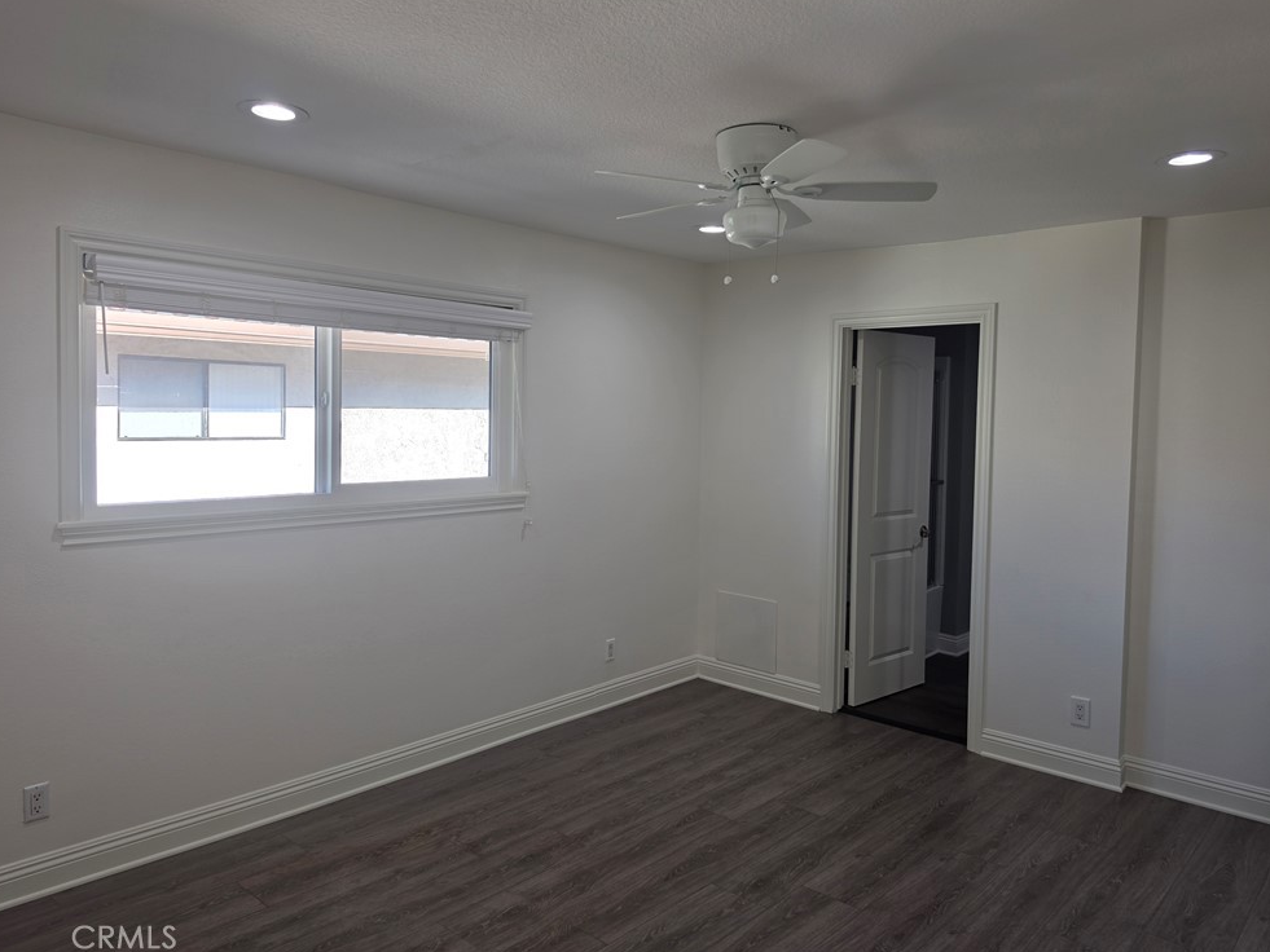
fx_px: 881
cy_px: 459
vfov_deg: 56.8
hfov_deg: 71.6
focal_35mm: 24
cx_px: 625
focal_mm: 6.5
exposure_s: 1/120
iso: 20
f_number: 1.4
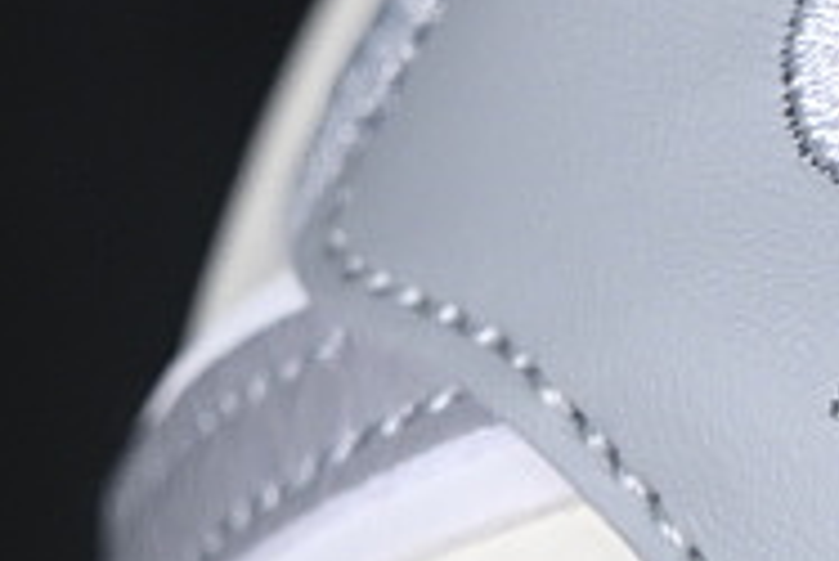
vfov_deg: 3.2
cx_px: 1184
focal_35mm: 433
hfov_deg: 4.7
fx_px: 10099
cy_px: 911
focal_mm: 50
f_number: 7.1
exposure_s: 1/80
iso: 160
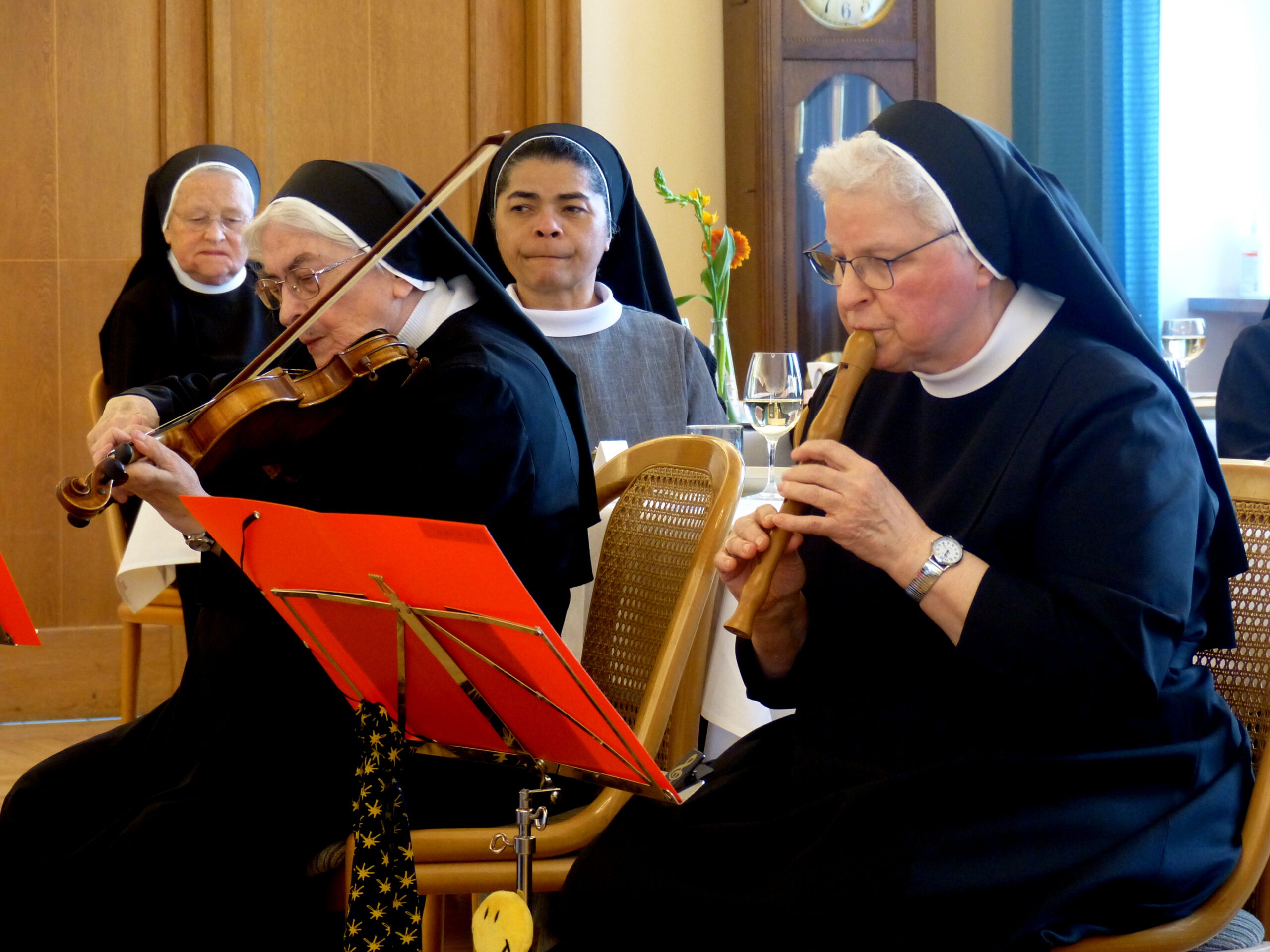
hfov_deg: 15.1
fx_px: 4806
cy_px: 476
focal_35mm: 131
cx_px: 635
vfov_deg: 11.3
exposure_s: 1/60
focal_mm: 23.5
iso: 400
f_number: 2.8
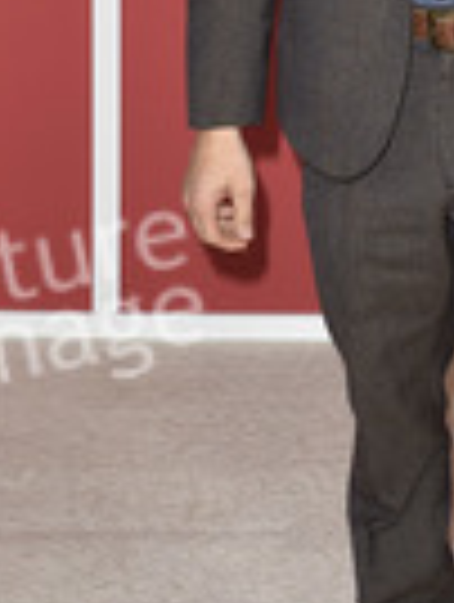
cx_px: 465
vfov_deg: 17.8
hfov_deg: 13.4
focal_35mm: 109
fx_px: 1900
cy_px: 94
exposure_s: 1/250
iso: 400
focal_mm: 38
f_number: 6.3
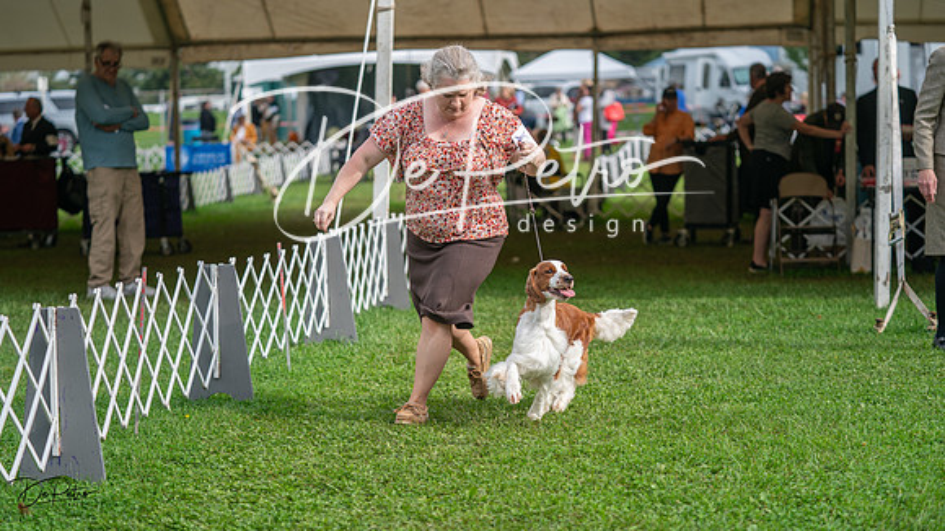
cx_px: 472
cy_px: 266
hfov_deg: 24.5
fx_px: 2178
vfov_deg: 13.9
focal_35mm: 87
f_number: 2.8
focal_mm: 83
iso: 100
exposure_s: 1/1000
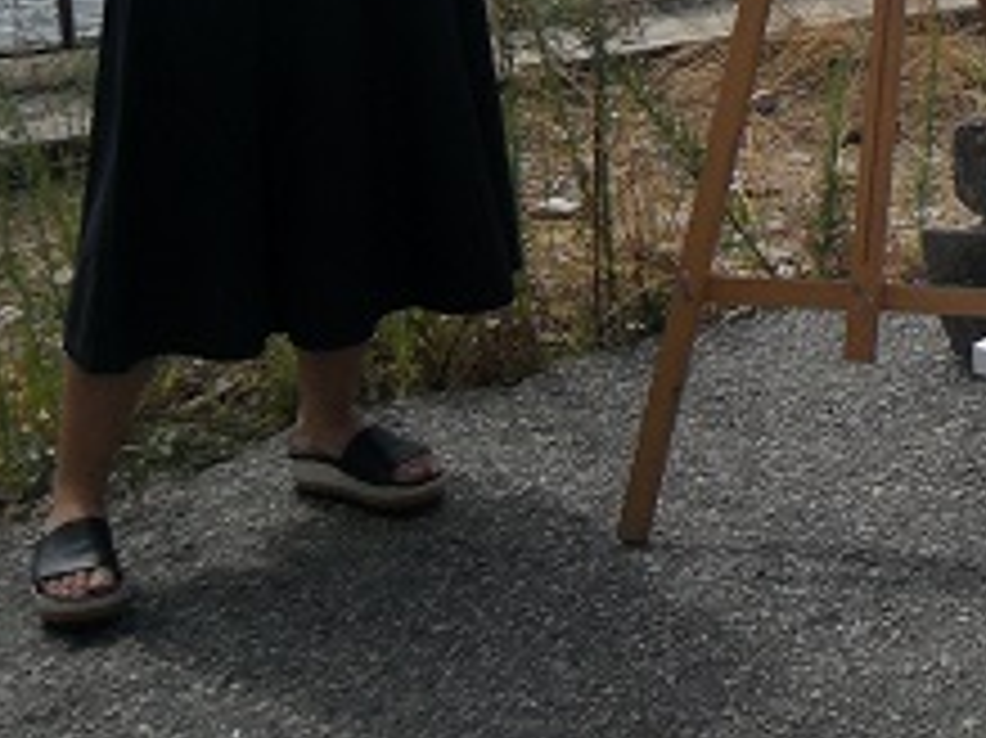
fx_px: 2733
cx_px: 1472
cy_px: -248
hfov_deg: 18.2
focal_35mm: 96
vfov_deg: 14.7
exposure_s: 1/125
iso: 80
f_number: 9.5
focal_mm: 5
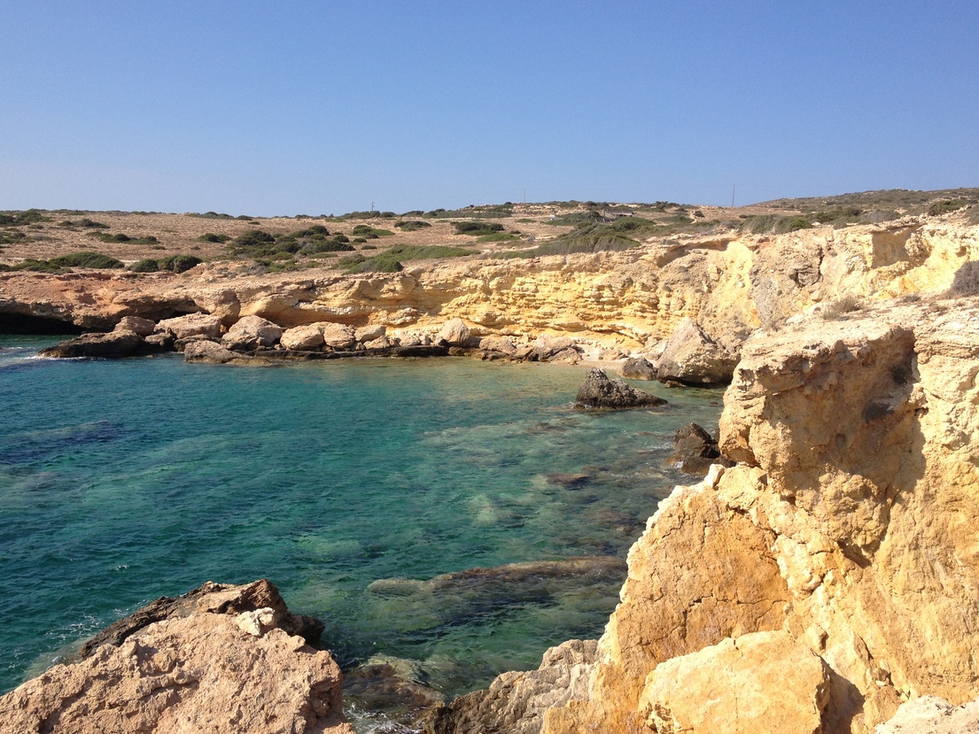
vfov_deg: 37.7
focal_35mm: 38
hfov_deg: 49.0
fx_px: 1075
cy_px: 362
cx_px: 467
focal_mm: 4.28
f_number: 2.4
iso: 50
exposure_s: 1/1623
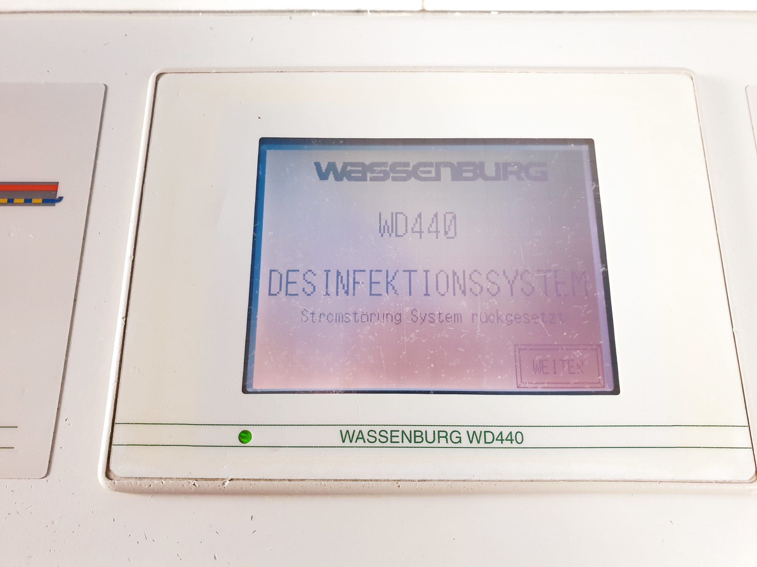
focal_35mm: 26
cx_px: 378
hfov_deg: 67.3
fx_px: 569
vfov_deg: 53.1
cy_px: 284
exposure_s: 1/50
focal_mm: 4.3
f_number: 2.4
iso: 250
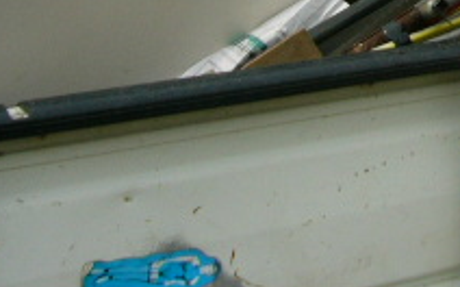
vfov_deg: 11.1
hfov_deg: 17.9
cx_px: 527
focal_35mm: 112
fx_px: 1403
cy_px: -176
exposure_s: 1/125
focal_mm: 5.8
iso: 50
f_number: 8
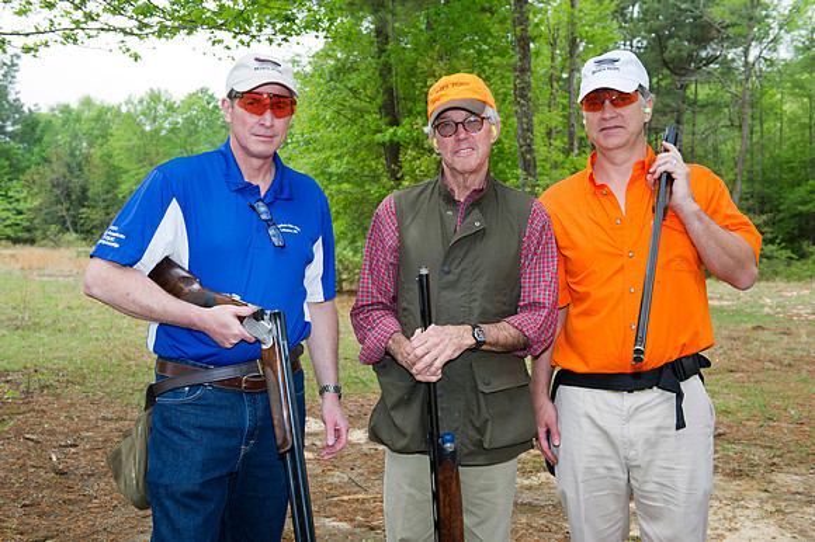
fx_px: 905
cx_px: 408
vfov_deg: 33.4
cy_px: 271
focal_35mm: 40
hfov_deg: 48.5
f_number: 6.3
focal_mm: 40
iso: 400
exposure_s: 1/200
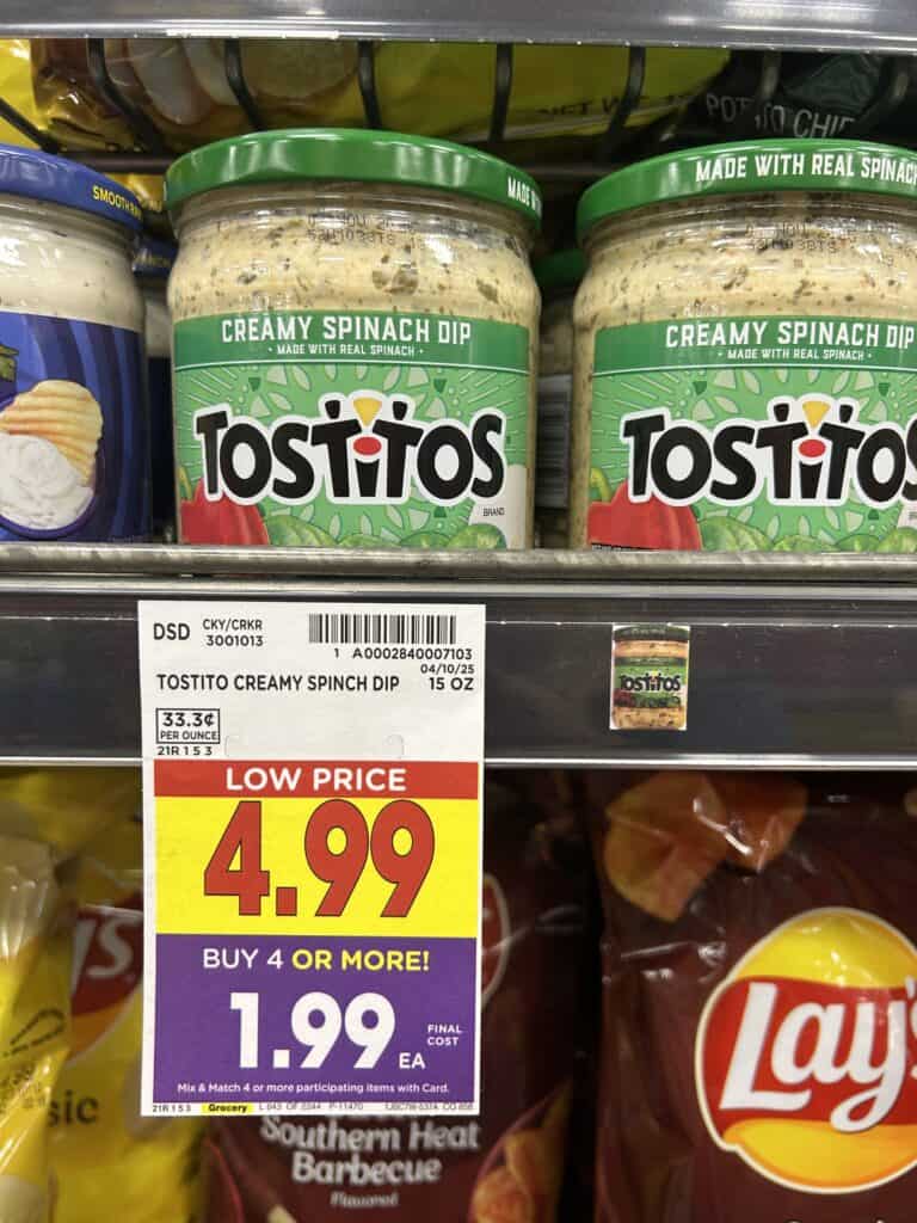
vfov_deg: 67.3
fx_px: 918
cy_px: 612
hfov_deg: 53.1
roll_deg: -0.5
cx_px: 458
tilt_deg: -9.8
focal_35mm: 26
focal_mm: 5.7
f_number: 1.5
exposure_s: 1/60
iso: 80
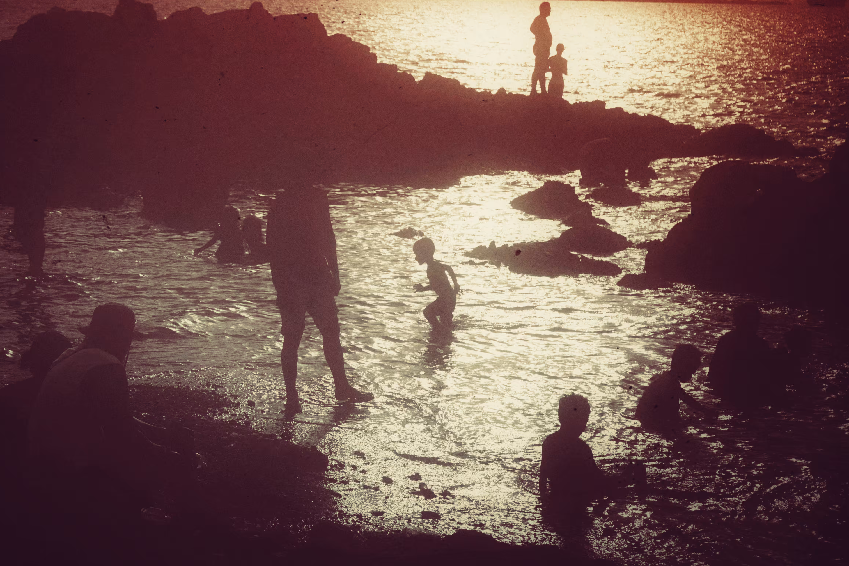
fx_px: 2146
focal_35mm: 91
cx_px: 333
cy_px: 222
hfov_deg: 22.3
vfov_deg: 15.0
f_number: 8
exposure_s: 1/2000
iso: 100
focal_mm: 70
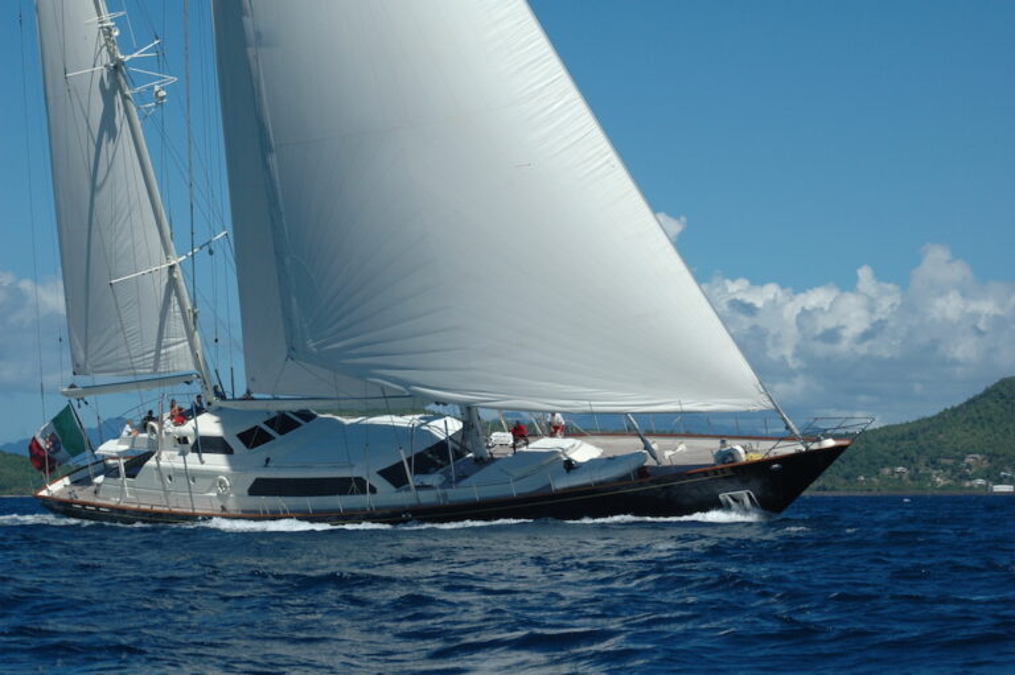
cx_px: 508
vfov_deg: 13.0
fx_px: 2958
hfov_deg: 19.5
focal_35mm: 105
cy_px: 338
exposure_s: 1/500
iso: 200
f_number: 11
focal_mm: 70
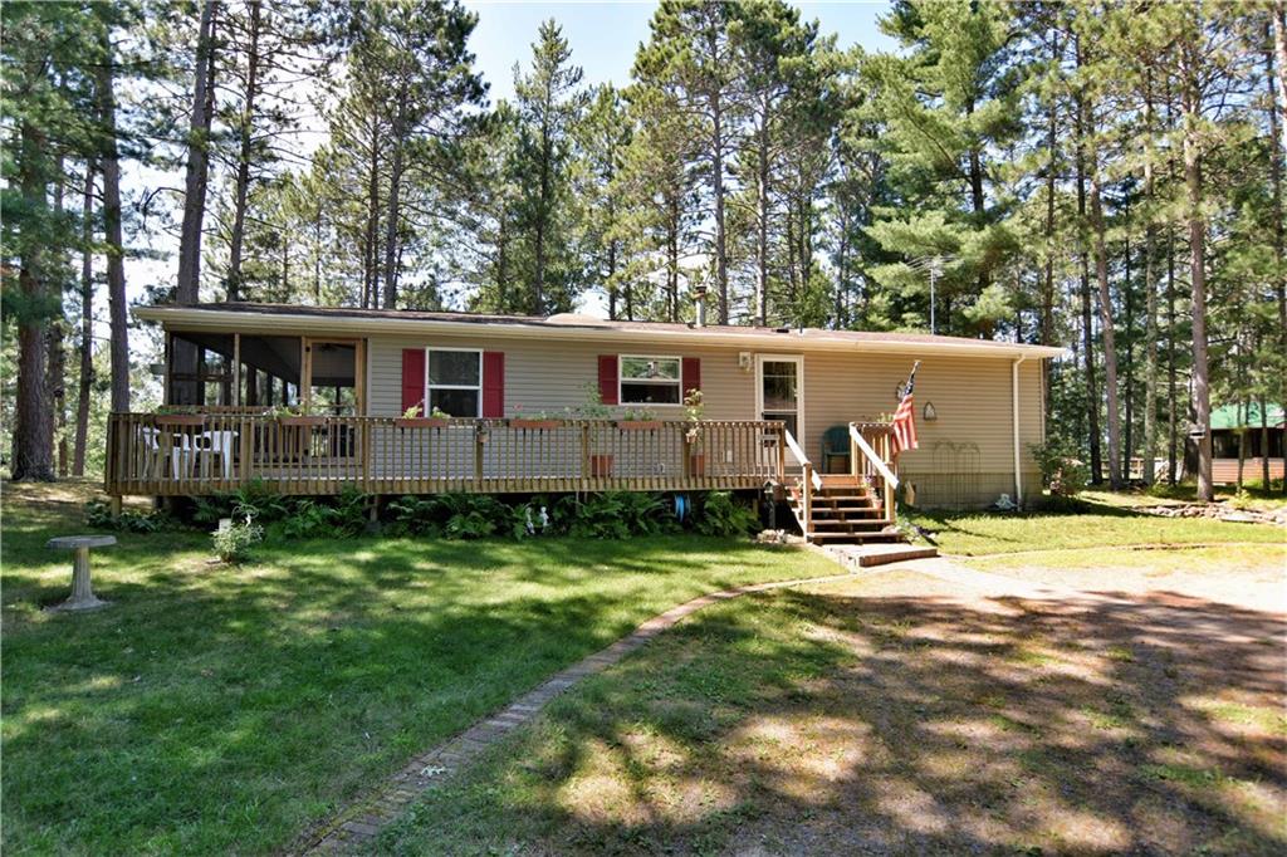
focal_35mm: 18
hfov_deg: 90.0
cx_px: 644
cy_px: 428
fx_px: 643
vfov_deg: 67.3
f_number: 5.6
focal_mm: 12
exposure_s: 1/80
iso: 100
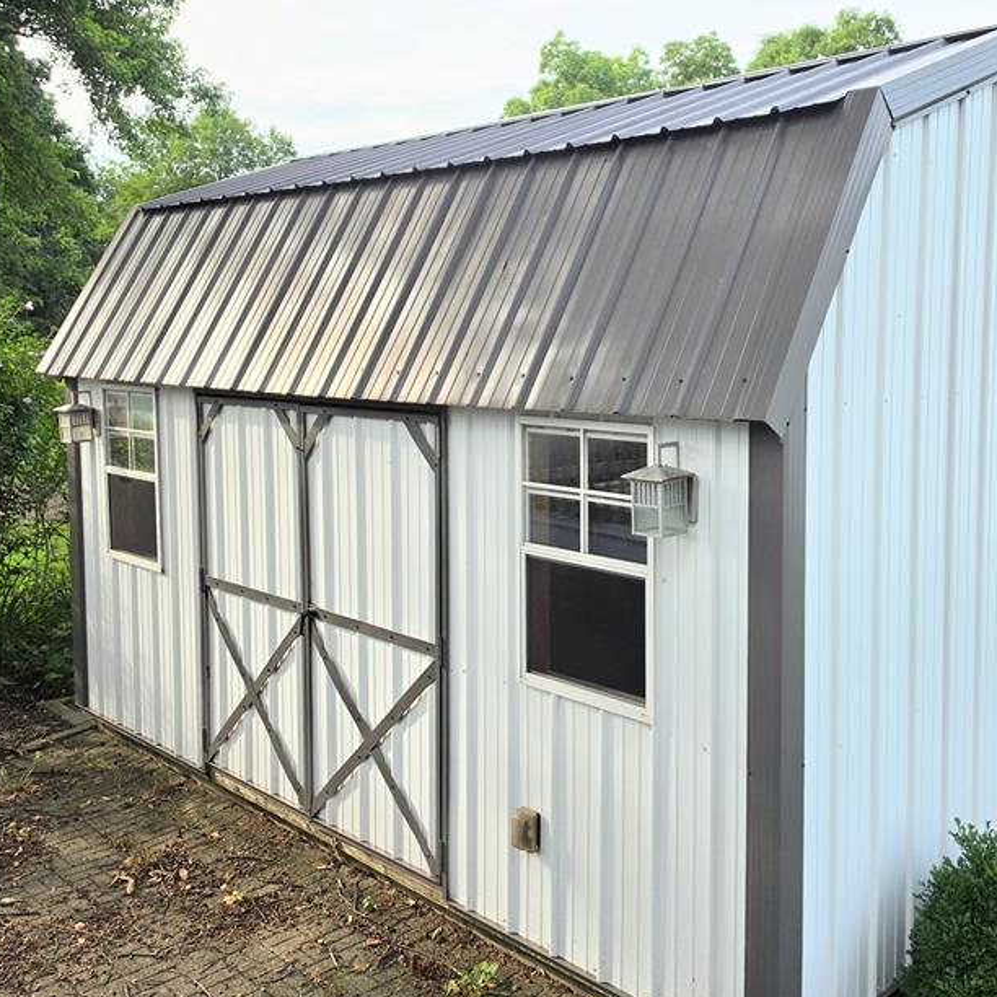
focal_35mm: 34
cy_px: 415
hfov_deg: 47.9
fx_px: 1108
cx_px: 634
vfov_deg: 48.3
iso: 64
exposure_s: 1/4235
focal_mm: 6.5
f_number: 1.4
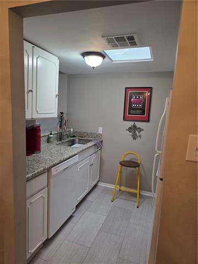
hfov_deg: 58.9
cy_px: 132
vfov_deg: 73.9
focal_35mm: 23
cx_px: 99
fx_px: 175
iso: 200
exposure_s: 1/120
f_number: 1.7
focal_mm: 6.3
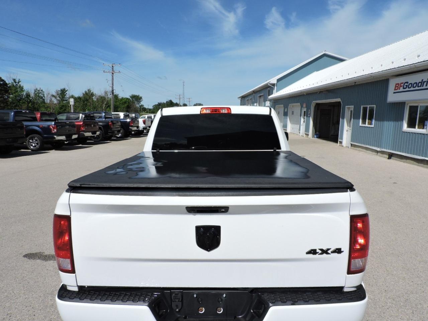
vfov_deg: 56.8
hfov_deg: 71.6
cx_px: 214
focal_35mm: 24
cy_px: 160
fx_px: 297
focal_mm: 4.3
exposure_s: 1/1250
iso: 100
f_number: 4.2
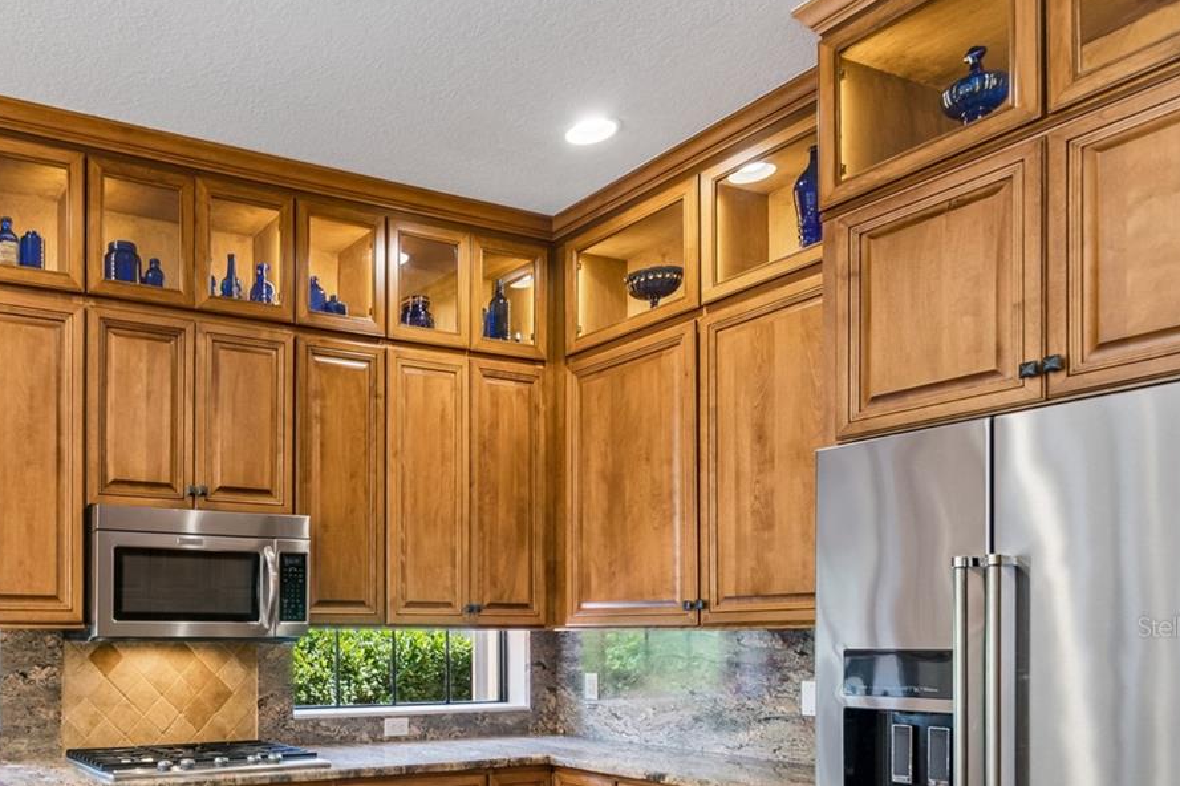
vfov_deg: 45.5
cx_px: 194
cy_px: 627
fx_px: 885
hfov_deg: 60.5
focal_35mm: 27
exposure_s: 1/8
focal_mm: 10
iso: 100
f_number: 7.1
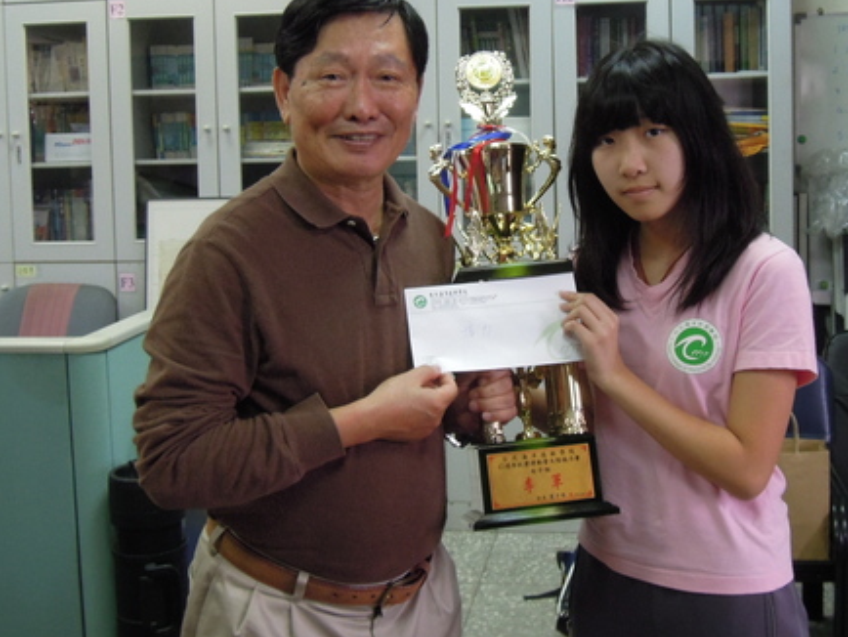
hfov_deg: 38.1
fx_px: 1226
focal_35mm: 50
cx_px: 485
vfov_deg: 28.9
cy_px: 204
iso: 320
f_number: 3
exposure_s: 1/50
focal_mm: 5.5
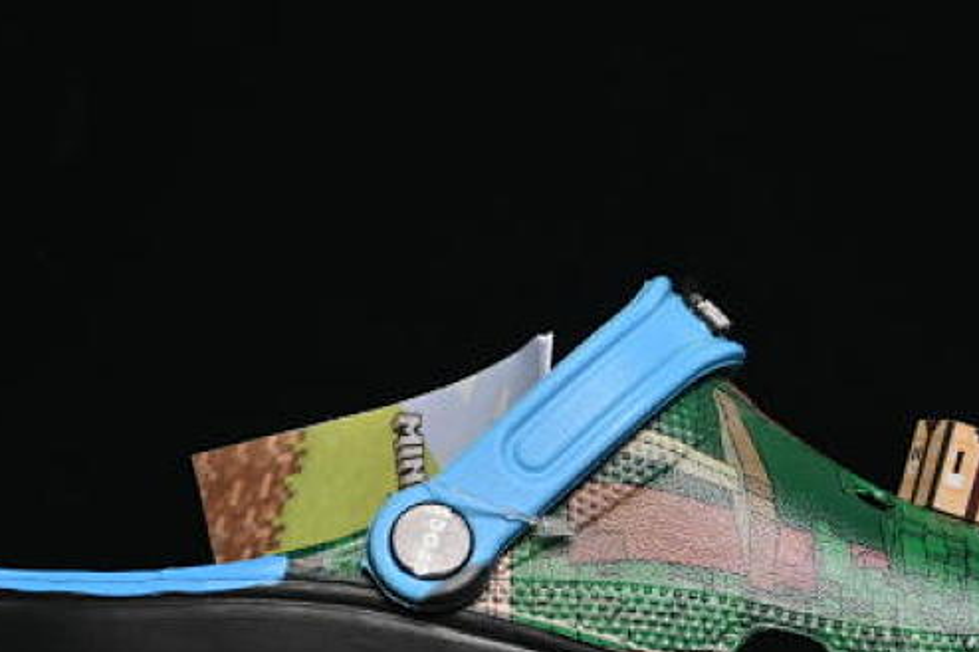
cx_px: 644
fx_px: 4458
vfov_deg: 8.4
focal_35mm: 164
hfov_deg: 12.5
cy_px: 394
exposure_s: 1/50
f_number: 6.3
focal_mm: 50
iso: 160
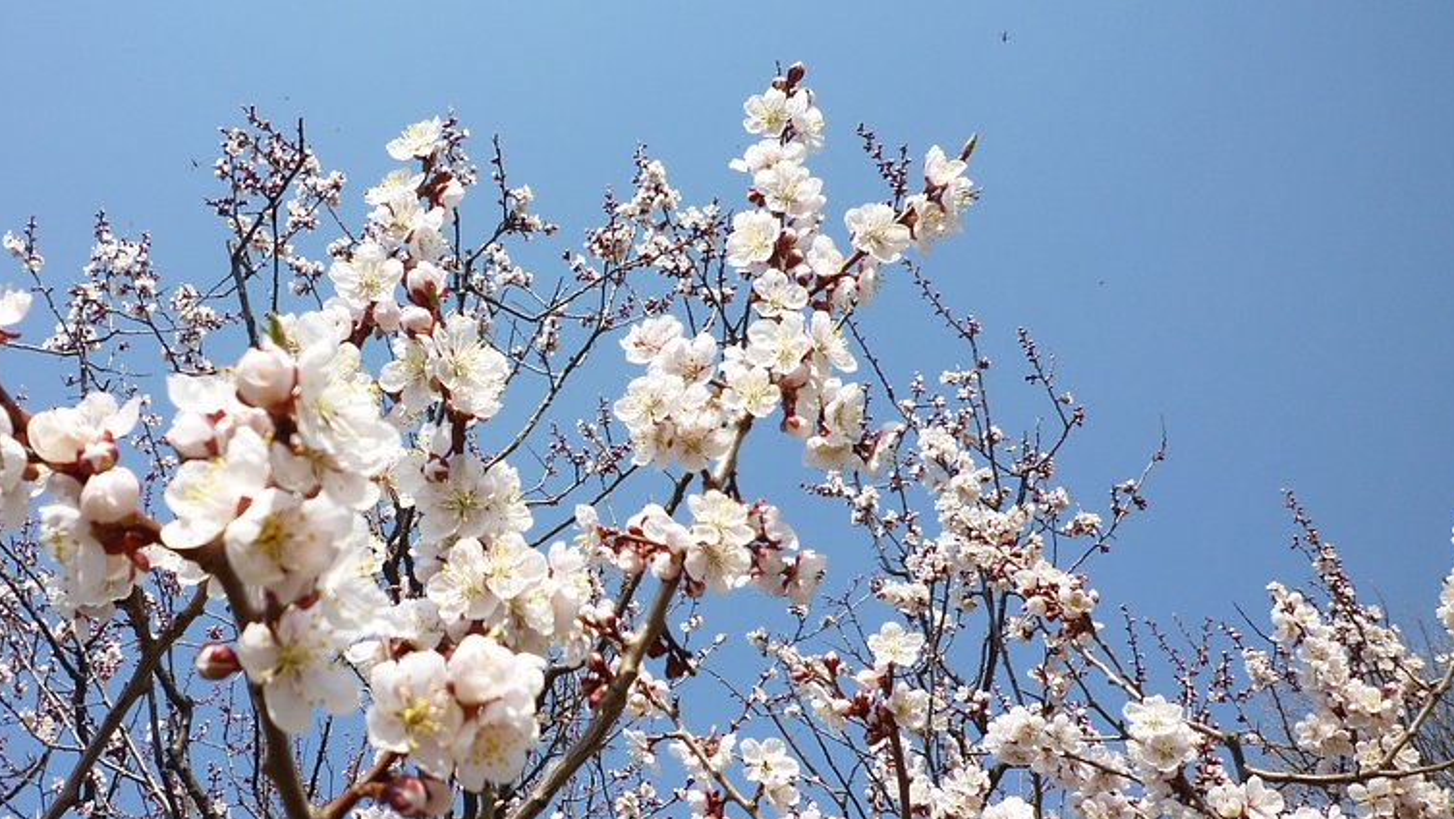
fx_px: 1543
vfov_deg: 29.7
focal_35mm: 40
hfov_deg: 49.6
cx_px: 492
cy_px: 462
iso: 80
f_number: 3.5
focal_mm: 4.7
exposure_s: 1/500
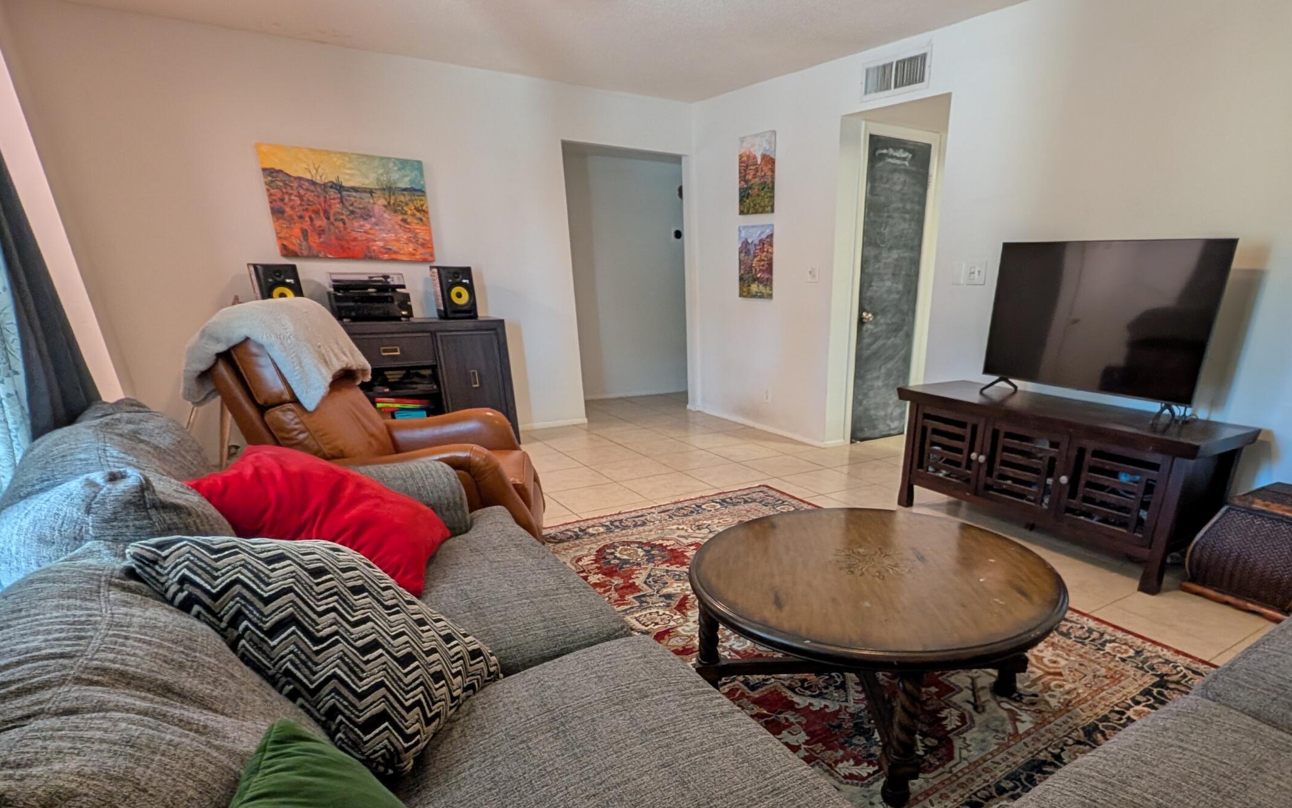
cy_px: 592
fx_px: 634
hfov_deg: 90.1
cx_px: 764
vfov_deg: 61.8
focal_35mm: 18
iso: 52
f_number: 1.7
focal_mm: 2.02
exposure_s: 1/24
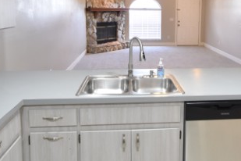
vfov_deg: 36.7
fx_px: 234
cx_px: 147
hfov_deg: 54.0
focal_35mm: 35
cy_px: 34
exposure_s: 1/60
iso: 800
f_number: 3.5
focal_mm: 10
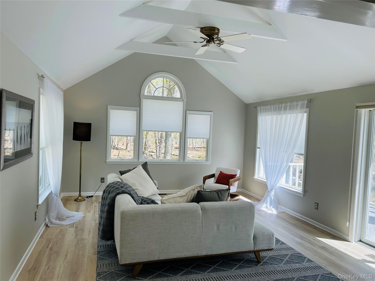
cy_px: 140
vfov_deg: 53.1
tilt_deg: -3.2
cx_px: 188
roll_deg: -2.7
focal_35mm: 26
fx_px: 282
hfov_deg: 67.3
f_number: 1.5
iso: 50
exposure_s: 1/539
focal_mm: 5.7
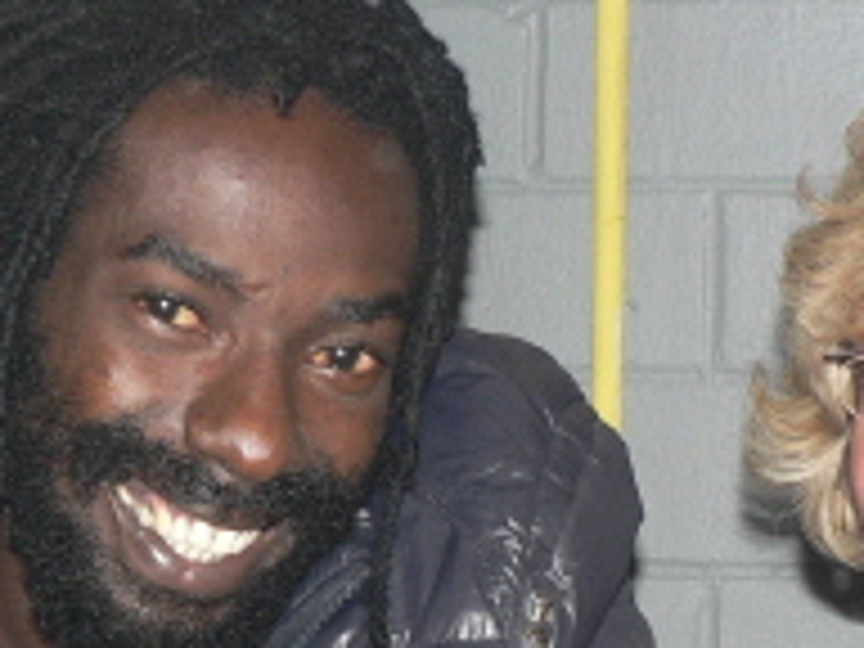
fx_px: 2945
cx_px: 457
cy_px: 668
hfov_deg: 16.7
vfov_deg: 12.4
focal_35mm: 118
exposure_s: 1/60
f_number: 2.8
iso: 150
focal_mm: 6.9
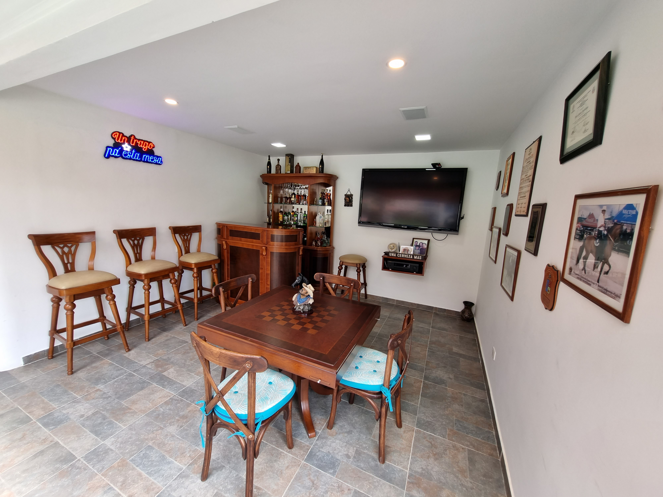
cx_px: 332
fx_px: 249
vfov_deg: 89.9
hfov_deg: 106.2
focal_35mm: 13
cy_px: 248
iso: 50
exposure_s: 1/60
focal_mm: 1.74
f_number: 2.2
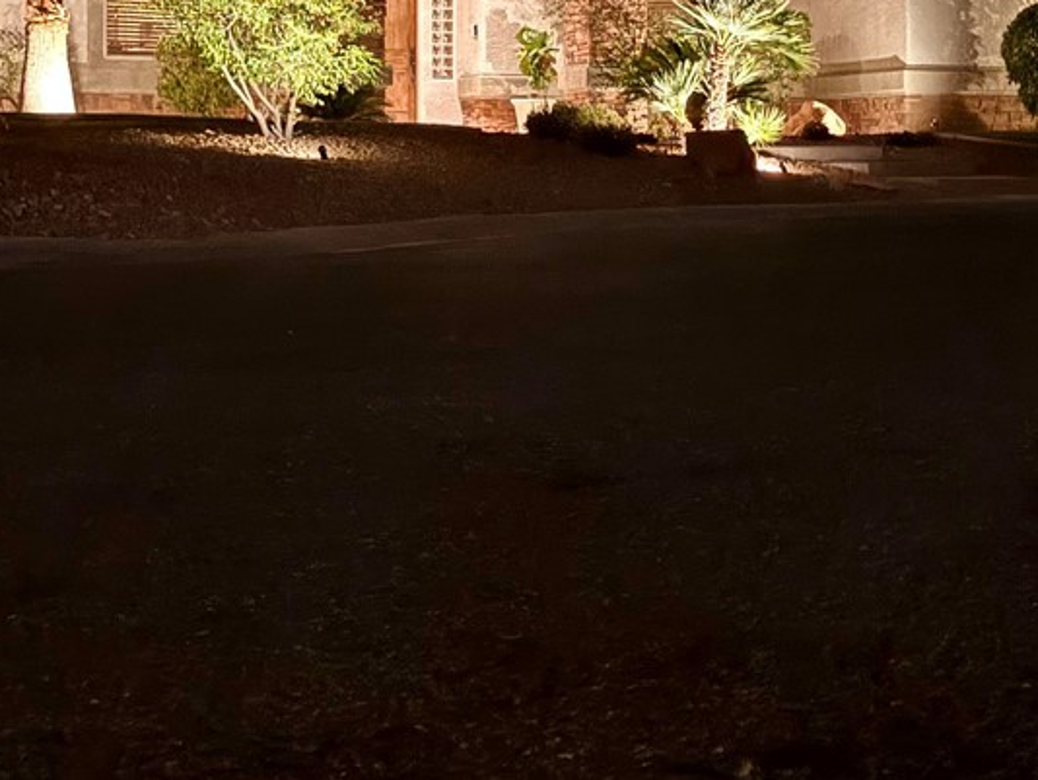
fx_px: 2760
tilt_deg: +1.1
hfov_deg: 21.3
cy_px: 160
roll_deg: +0.3
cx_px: 546
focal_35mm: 92
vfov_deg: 16.0
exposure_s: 1/5
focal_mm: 6.76
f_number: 1.78
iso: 500
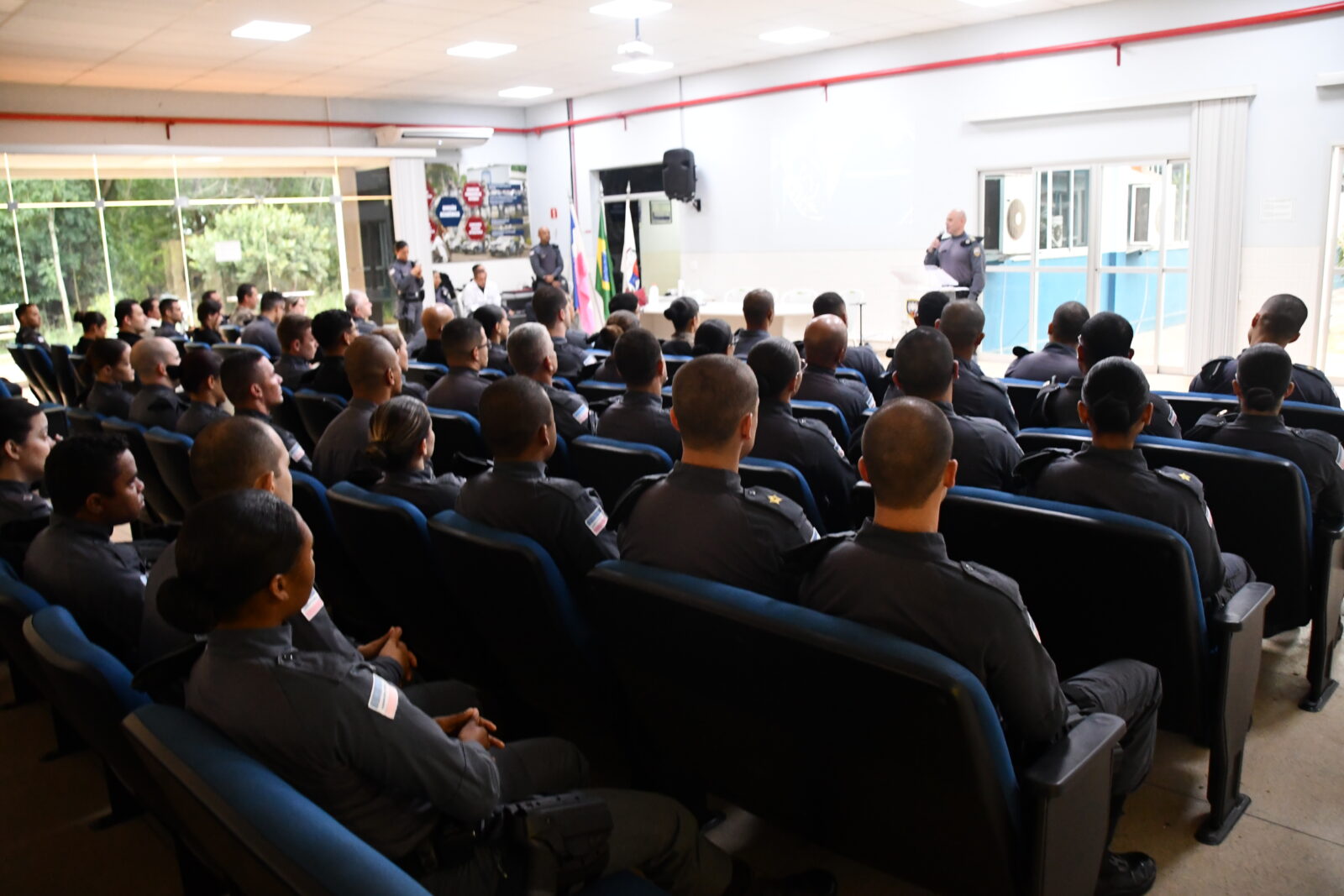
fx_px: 1008
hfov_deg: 67.4
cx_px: 672
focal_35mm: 27
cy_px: 448
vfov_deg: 47.9
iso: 3200
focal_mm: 18
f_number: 3.5
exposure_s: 1/125
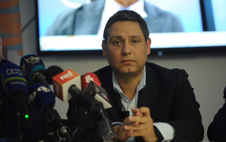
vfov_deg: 7.1
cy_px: 69
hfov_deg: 11.4
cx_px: 113
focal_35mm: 184
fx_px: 1133
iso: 3200
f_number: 2.8
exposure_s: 1/160
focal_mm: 180
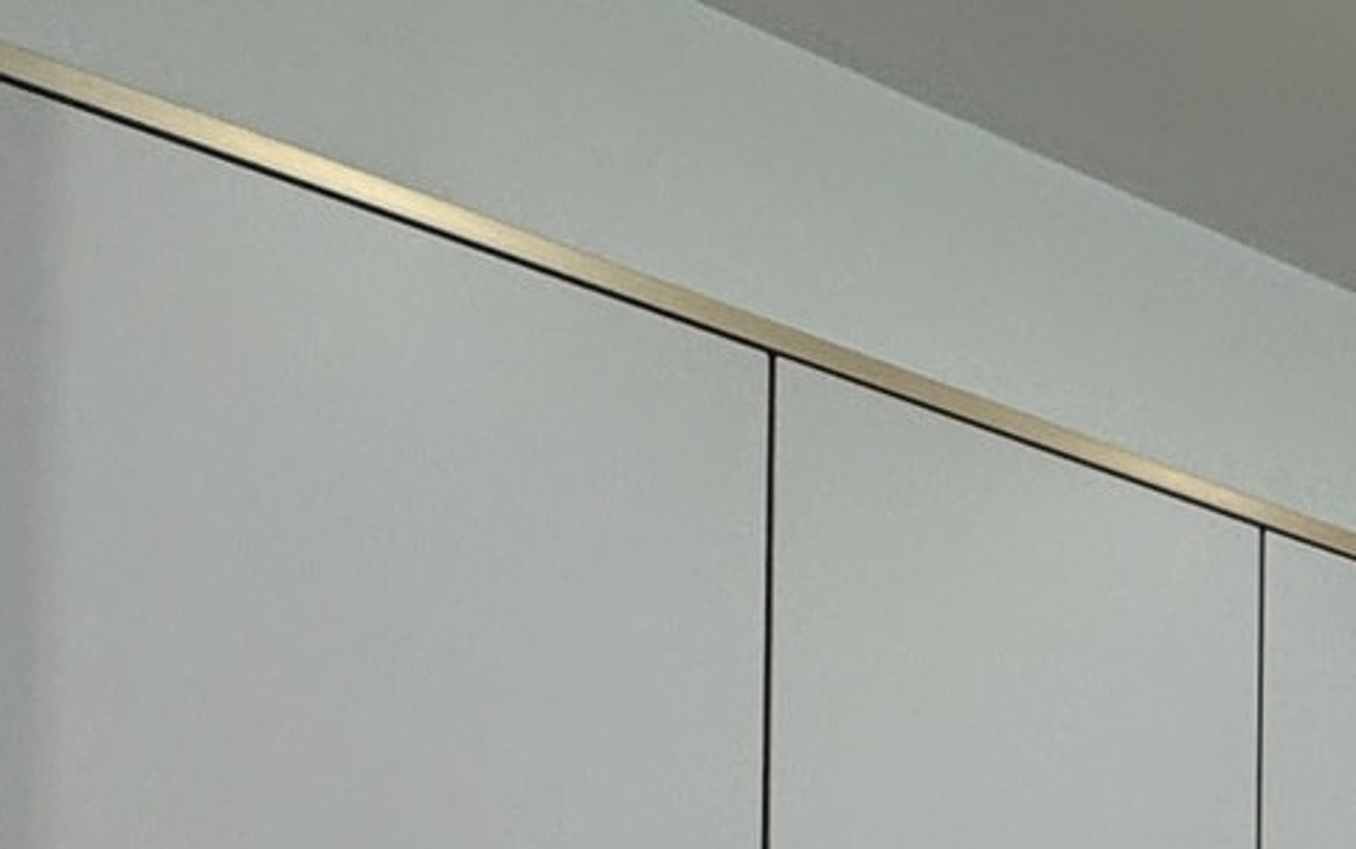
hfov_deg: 25.9
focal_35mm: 63
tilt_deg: +0.6
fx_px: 2330
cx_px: 1919
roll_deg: -0.5
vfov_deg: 16.8
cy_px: 1574
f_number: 2.2
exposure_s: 1/100
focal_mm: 2.22
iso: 200
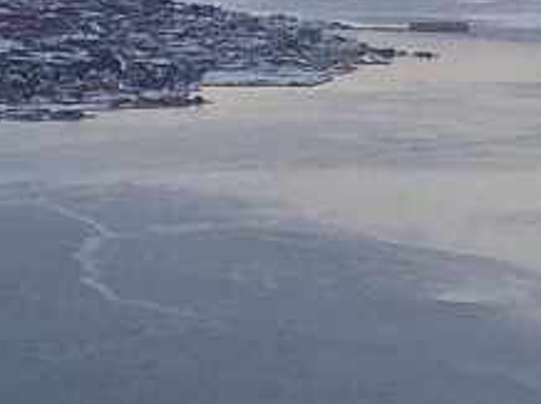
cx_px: -119
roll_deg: -0.5
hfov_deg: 9.2
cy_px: 538
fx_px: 3325
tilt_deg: -11.5
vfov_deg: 6.9
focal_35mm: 213
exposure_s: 1/186
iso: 32
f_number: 2.2
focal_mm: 4.15
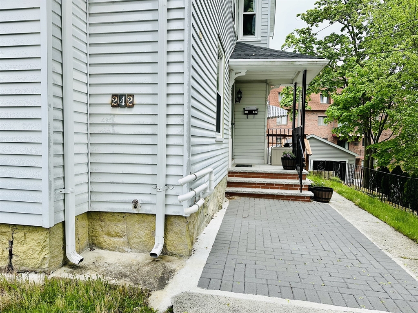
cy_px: 156
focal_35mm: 24
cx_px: 209
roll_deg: -0.6
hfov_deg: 71.6
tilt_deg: -3.1
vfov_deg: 56.8
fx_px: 290
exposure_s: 1/2732
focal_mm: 6.86
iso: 80
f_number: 1.78
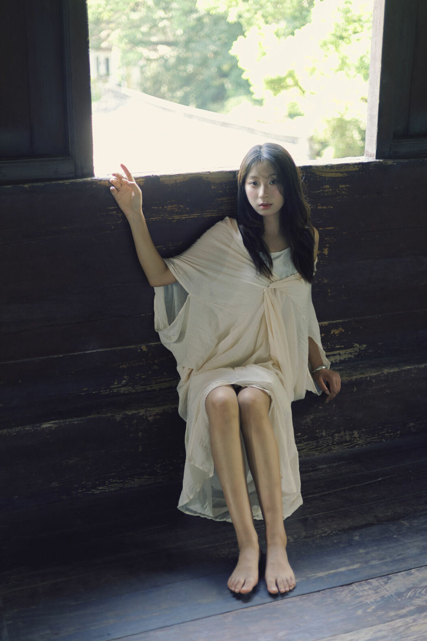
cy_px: 320
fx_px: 890
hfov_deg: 27.0
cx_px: 214
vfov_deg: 39.6
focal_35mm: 50
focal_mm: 50
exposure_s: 1/125
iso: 320
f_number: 1.8
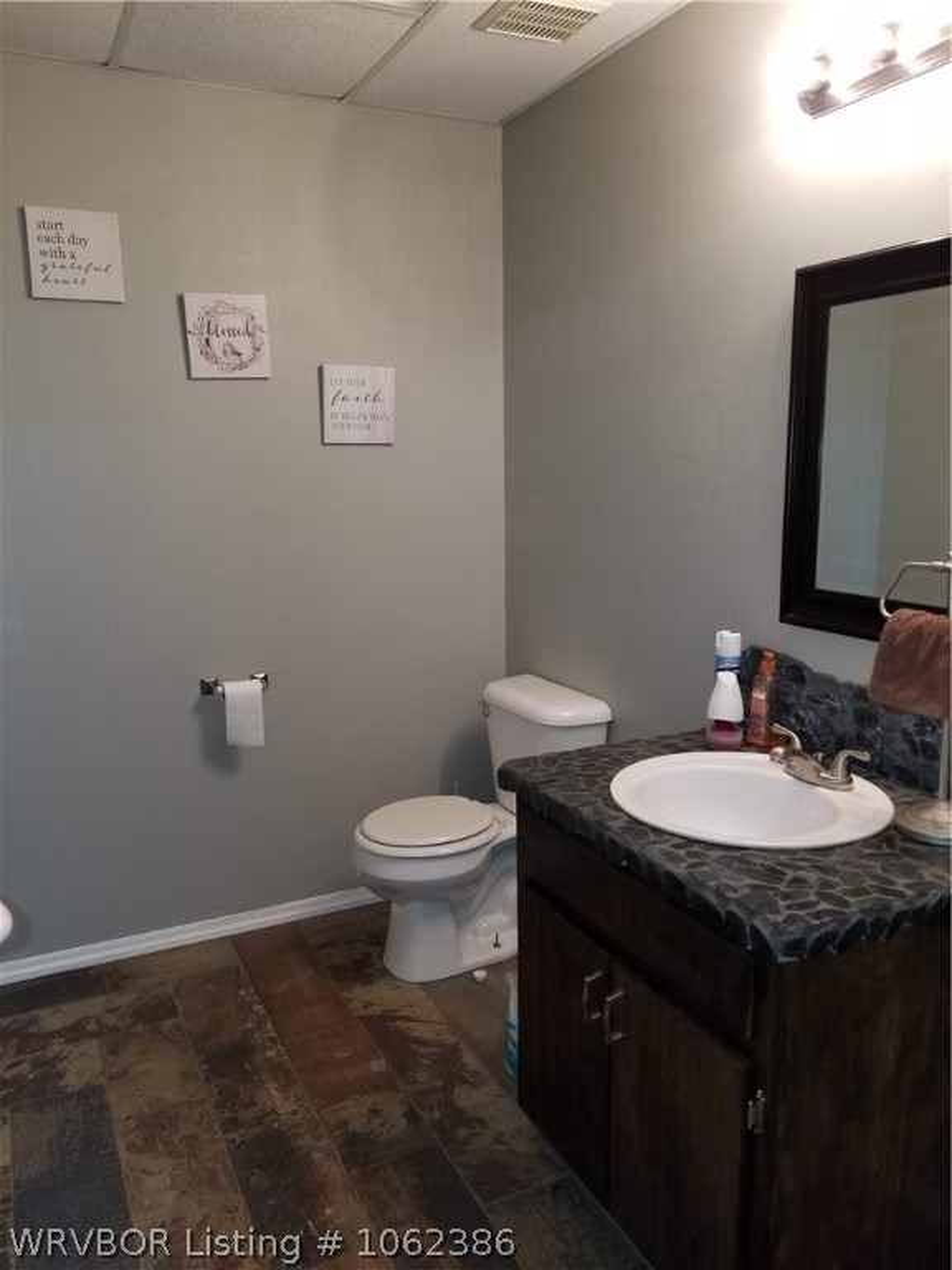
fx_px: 953
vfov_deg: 67.3
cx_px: 476
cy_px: 635
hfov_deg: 53.1
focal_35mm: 26
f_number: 1.7
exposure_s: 1/30
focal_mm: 4.3
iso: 100
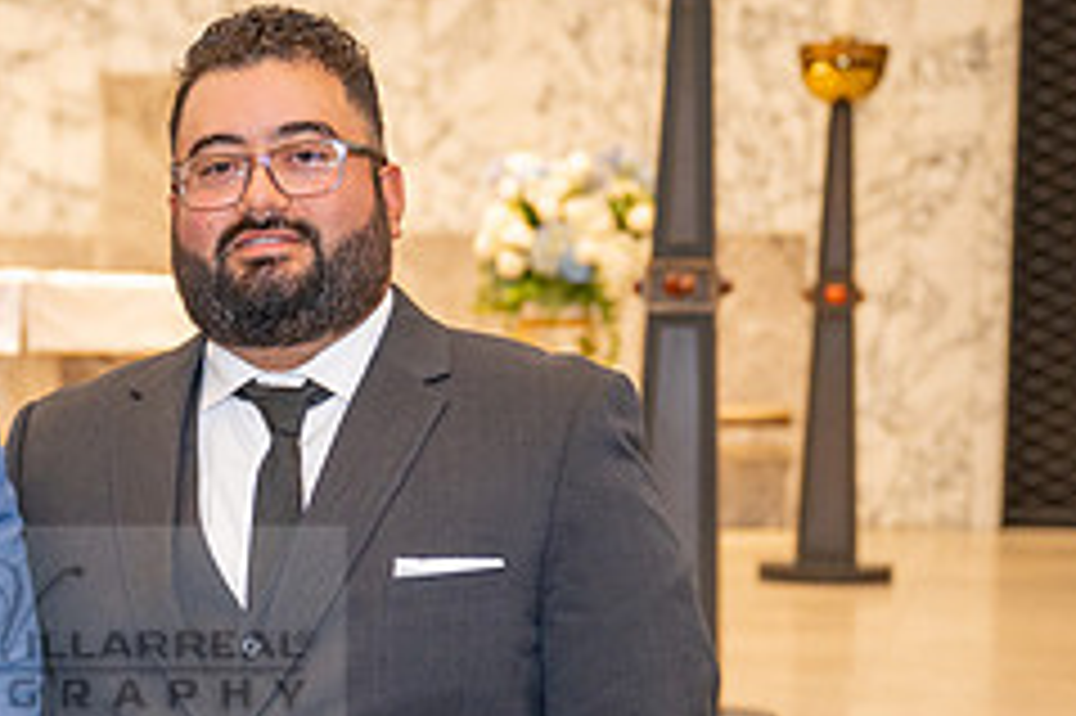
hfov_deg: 16.9
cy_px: 714
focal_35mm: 118
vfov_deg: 11.5
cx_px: -35
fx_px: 3524
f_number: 2.8
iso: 800
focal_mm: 42
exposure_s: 1/160
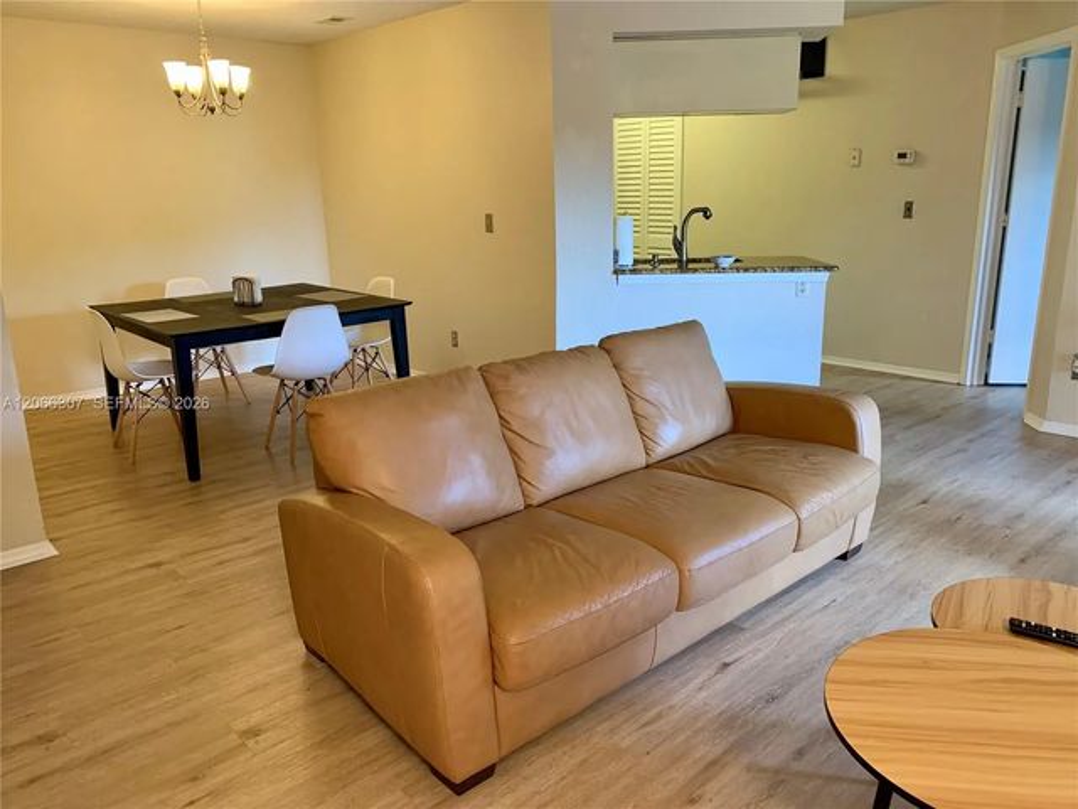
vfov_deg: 53.1
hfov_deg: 67.3
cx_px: 539
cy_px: 404
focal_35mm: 26
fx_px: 810
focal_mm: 4.25
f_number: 1.8
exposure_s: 1/60
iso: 200
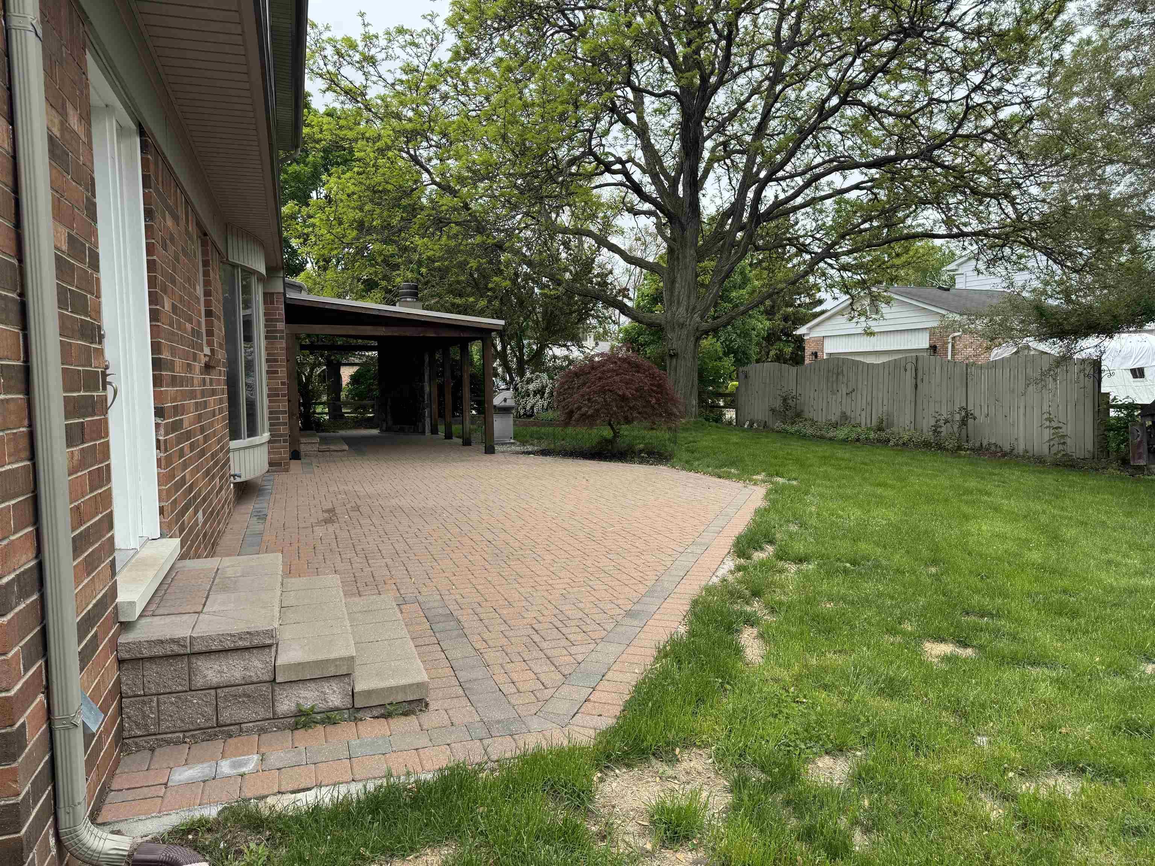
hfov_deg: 71.6
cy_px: 433
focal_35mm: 24
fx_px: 801
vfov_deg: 56.8
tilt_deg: -4.4
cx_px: 578
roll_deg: +1.2
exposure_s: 1/1923
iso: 80
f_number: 1.78
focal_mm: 6.76
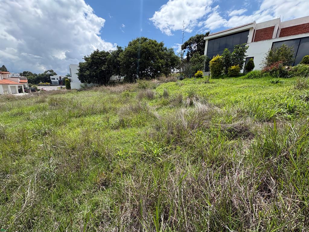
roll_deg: -1.4
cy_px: 116
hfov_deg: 102.1
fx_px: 125
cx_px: 154
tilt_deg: -12.7
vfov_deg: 85.7
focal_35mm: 14
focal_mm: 2.22
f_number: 2.2
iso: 40
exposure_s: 1/1277
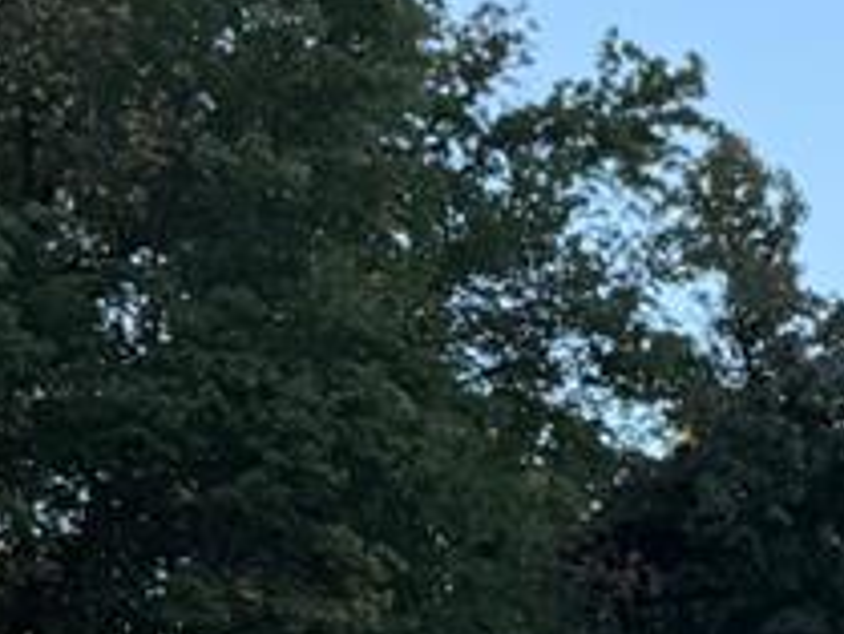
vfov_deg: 8.4
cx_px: 1274
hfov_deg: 11.0
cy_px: 1064
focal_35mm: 172
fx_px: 4196
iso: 80
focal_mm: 6.76
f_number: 1.78
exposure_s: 1/654
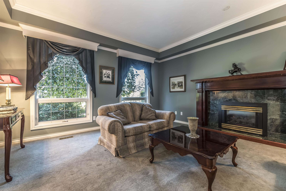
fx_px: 119
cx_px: 143
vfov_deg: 77.3
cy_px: 96
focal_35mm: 15
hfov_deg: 100.4
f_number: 9
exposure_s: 1
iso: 100
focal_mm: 10
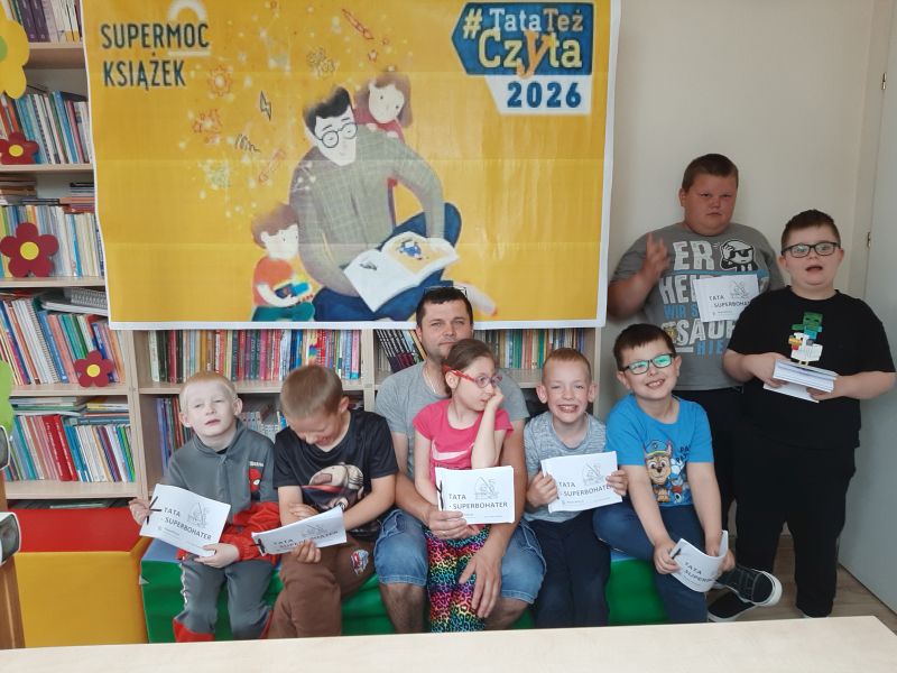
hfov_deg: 67.3
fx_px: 674
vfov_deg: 53.1
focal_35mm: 26
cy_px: 336
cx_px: 448
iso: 64
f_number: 1.7
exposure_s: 1/50
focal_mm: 3.93
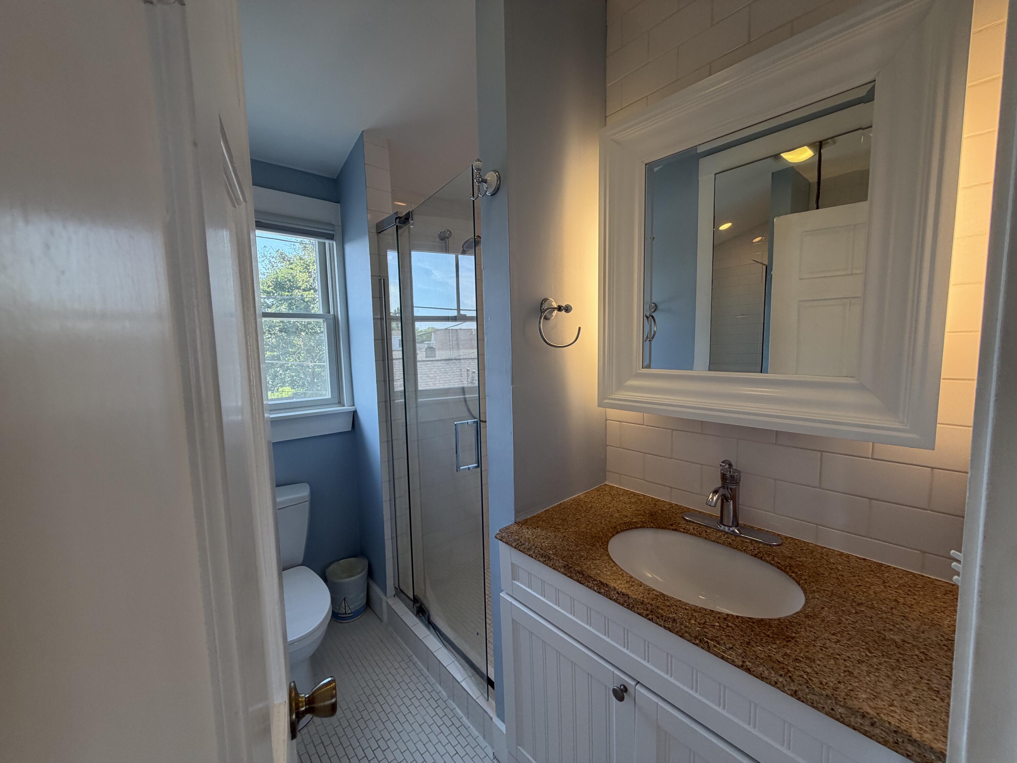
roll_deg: +1.7
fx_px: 411
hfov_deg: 102.1
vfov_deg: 85.7
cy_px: 382
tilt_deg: -6.2
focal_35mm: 14
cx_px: 508
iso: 100
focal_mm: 2.22
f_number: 2.2
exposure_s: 1/120
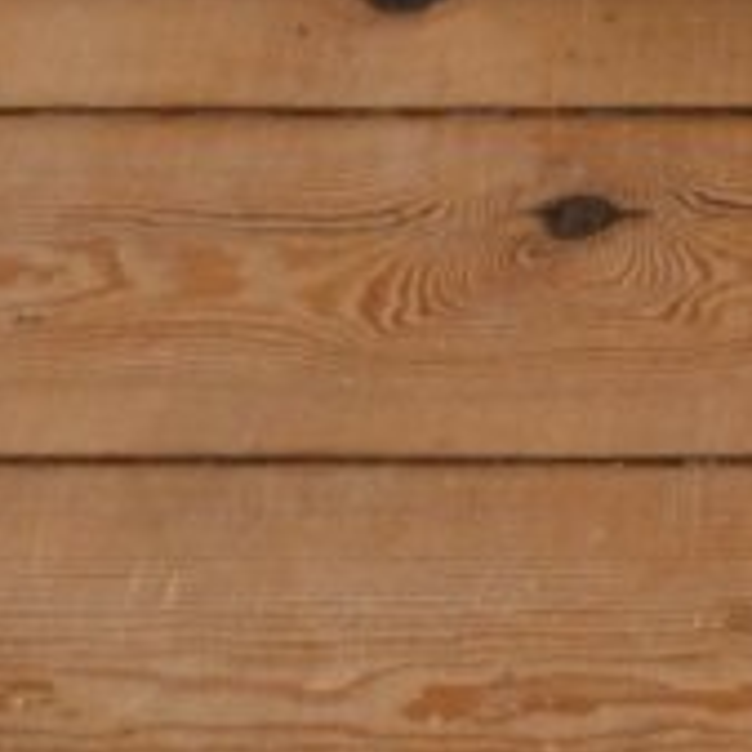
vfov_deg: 5.6
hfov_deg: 6.0
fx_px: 7017
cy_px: -1864
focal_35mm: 286
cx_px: 1584
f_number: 4
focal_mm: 31.5
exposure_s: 1/125
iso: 1600
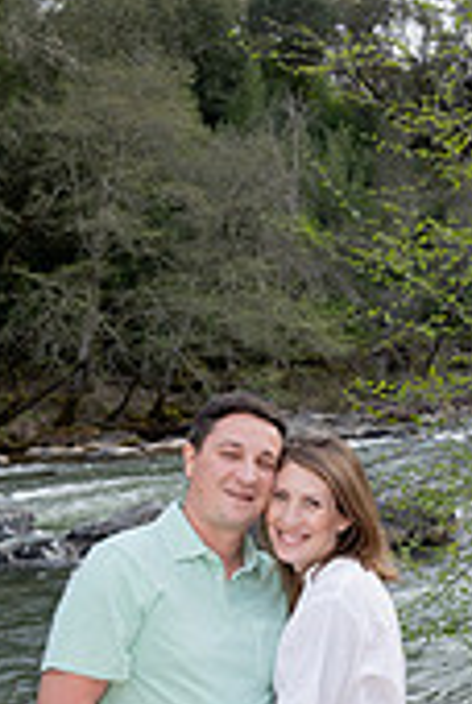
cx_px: 497
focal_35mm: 66
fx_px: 1293
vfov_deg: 30.0
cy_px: 518
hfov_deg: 19.9
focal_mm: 25
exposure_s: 1/250
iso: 800
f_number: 5
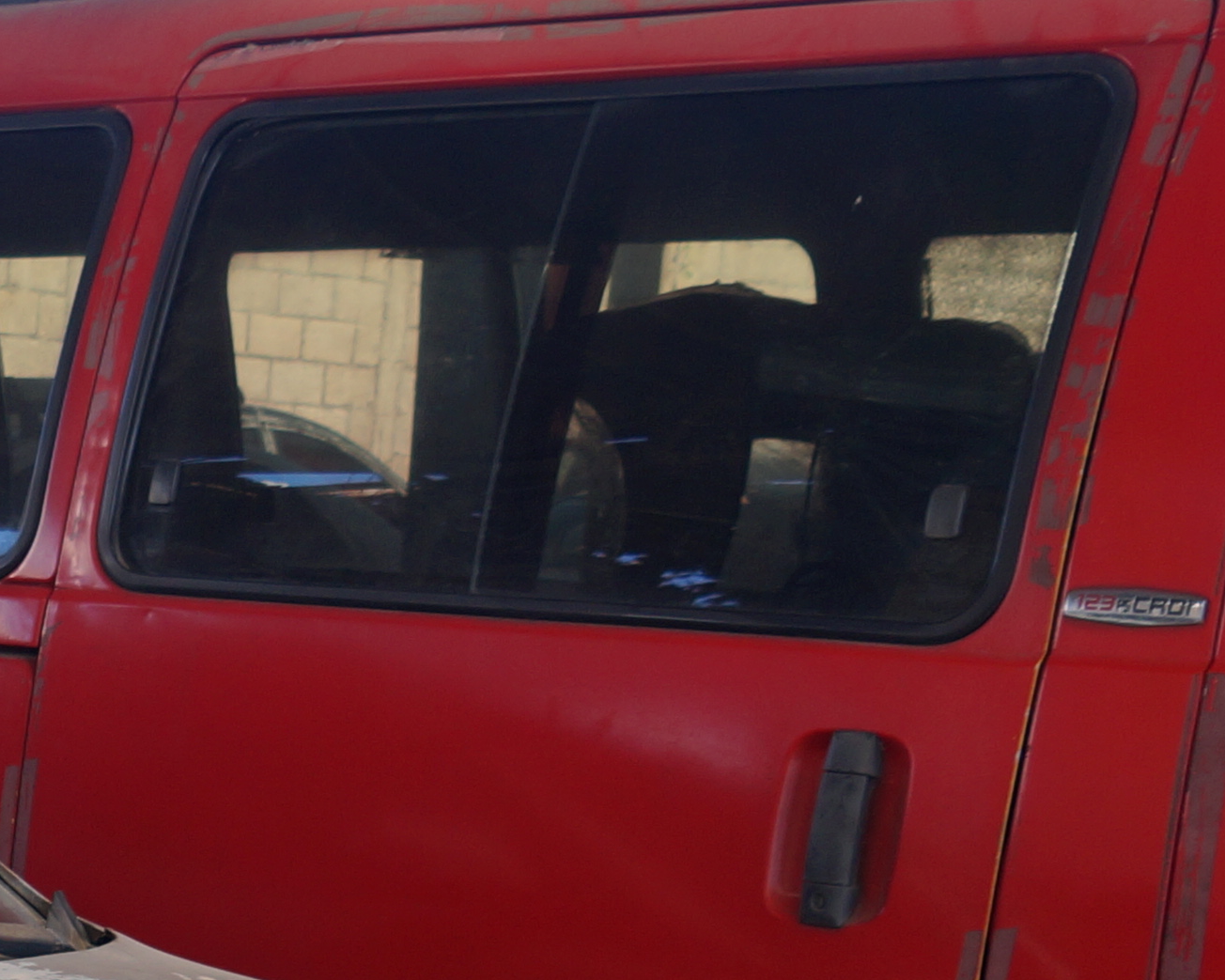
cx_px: -715
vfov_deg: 13.9
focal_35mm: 106
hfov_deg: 16.2
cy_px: 1298
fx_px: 3843
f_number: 5
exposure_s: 1/60
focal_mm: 18
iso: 100
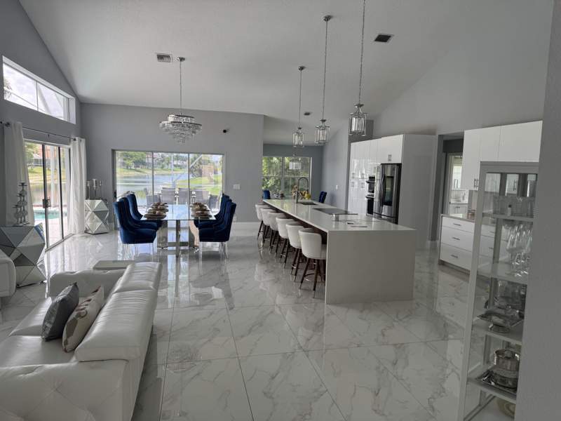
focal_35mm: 24
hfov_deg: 71.6
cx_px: 280
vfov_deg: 56.8
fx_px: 389
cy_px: 210
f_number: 1.78
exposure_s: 1/159
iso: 64
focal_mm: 6.76
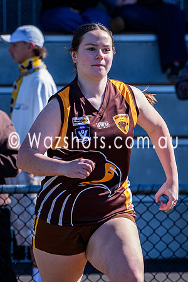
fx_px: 4386
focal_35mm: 560
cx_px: 67
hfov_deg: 2.5
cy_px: 108
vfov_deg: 3.7
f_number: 5.6
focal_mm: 200
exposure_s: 1/1600
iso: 720
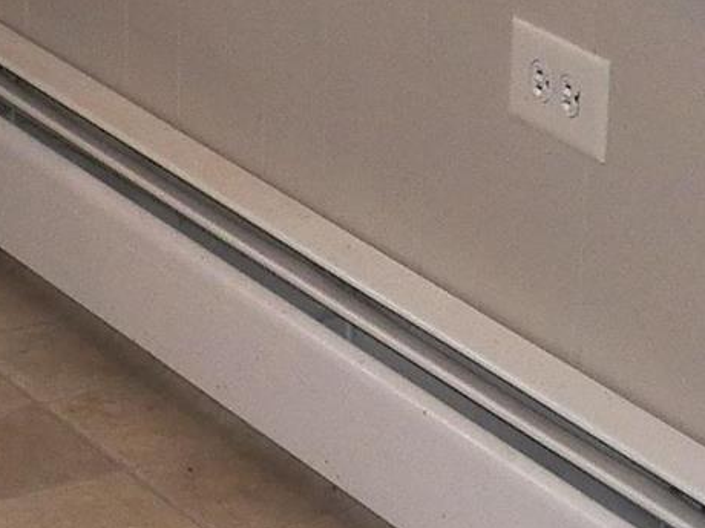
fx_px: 3808
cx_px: -18
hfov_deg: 10.5
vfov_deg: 7.7
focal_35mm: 187
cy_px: -372
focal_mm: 4.9
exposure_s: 1/40
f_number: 2.8
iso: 125
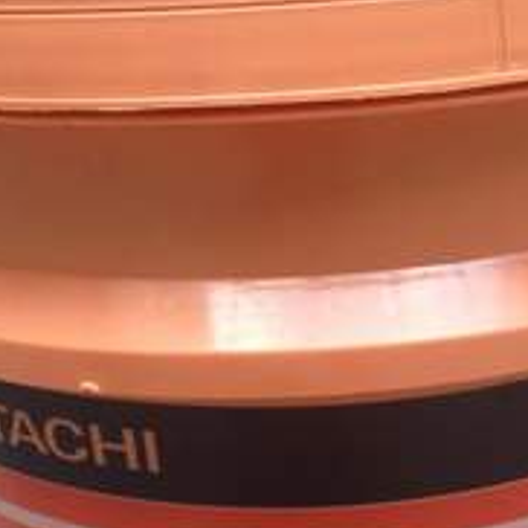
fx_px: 1329
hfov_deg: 22.4
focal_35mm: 77
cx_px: 319
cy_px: 455
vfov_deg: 22.0
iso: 80
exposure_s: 1/120
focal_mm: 4.12
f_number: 2.4
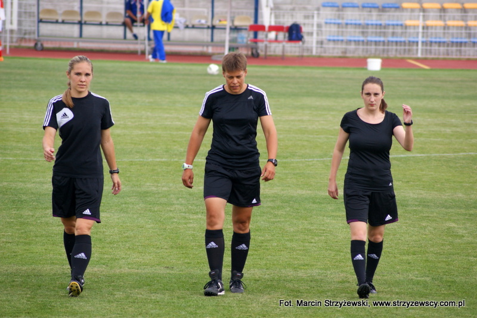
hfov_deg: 6.9
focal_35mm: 300
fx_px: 3974
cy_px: 159
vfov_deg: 4.6
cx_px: 238
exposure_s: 1/320
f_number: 5.6
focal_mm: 200
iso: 250
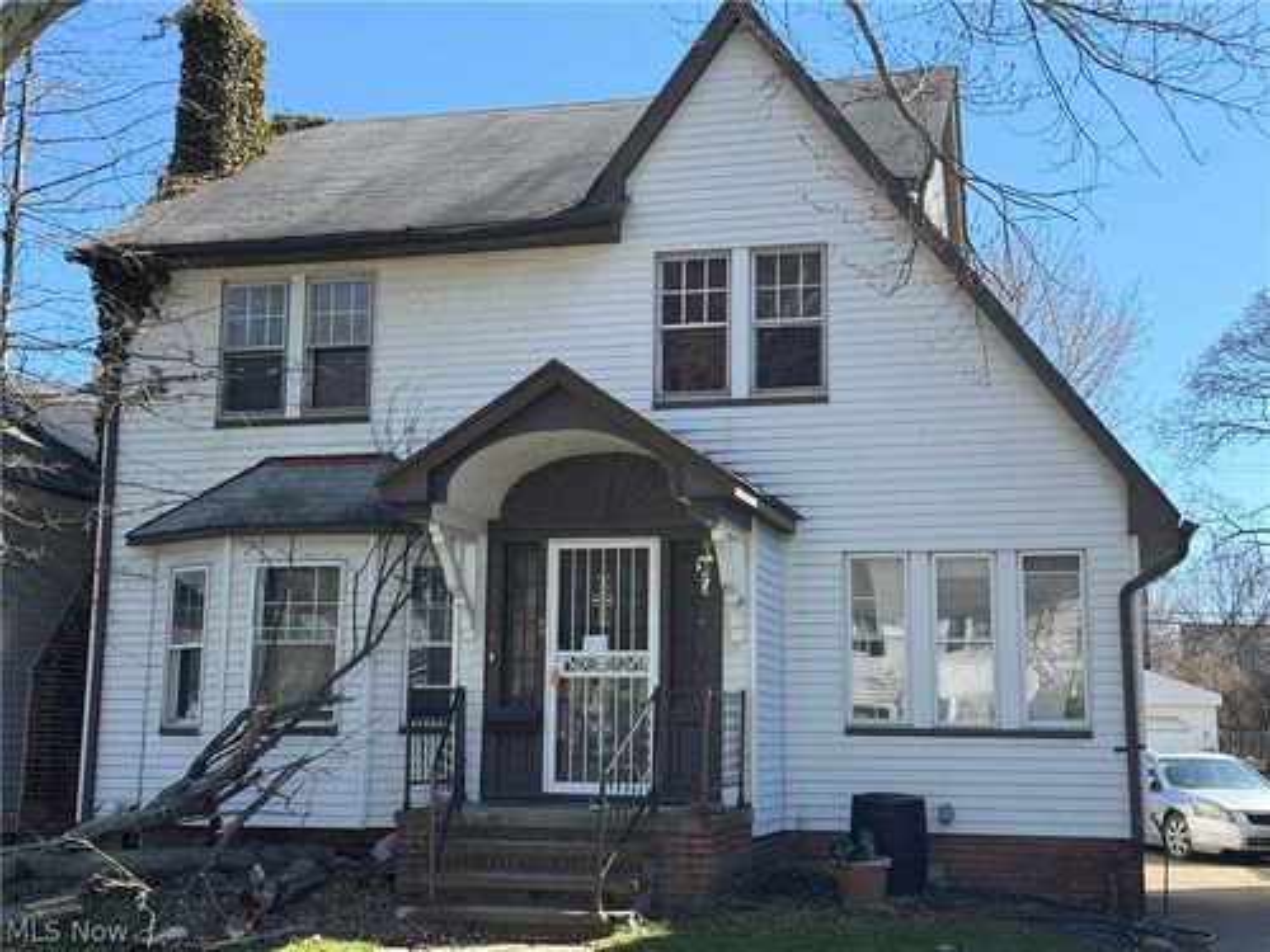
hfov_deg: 39.7
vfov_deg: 30.3
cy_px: 476
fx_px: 1761
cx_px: 635
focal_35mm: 48
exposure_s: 1/1642
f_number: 1.78
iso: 64
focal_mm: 6.76
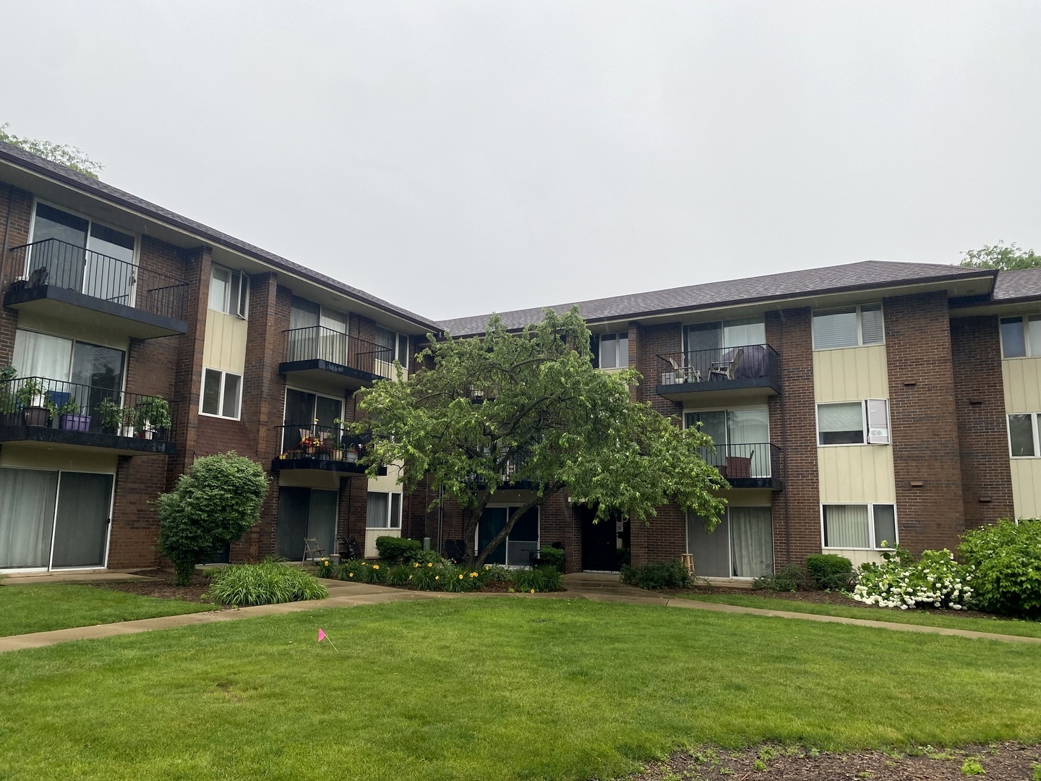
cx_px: 520
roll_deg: -0.3
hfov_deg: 67.3
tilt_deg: +8.8
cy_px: 390
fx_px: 782
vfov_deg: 53.1
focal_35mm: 26
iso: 32
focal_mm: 4.25
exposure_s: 1/260
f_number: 1.8
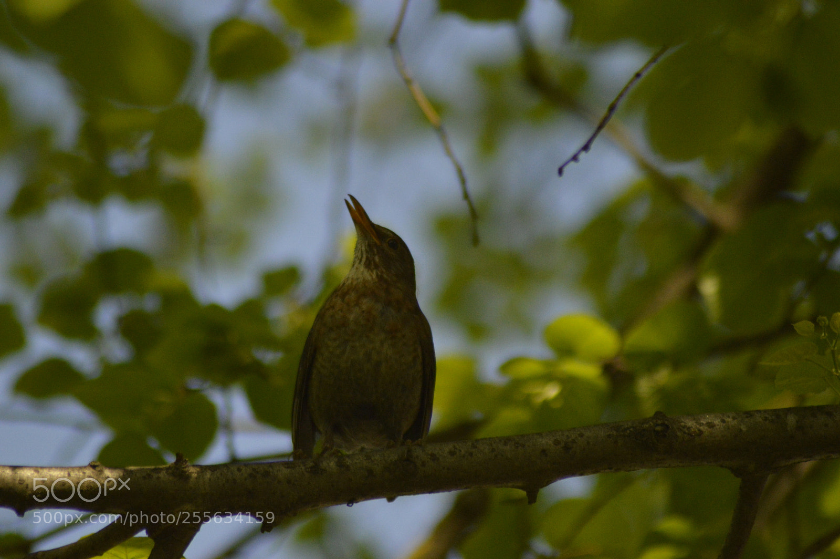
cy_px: 280
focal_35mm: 390
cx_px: 420
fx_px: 9092
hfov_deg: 5.3
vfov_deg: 3.5
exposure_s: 1/4000
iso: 1600
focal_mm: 260
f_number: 5
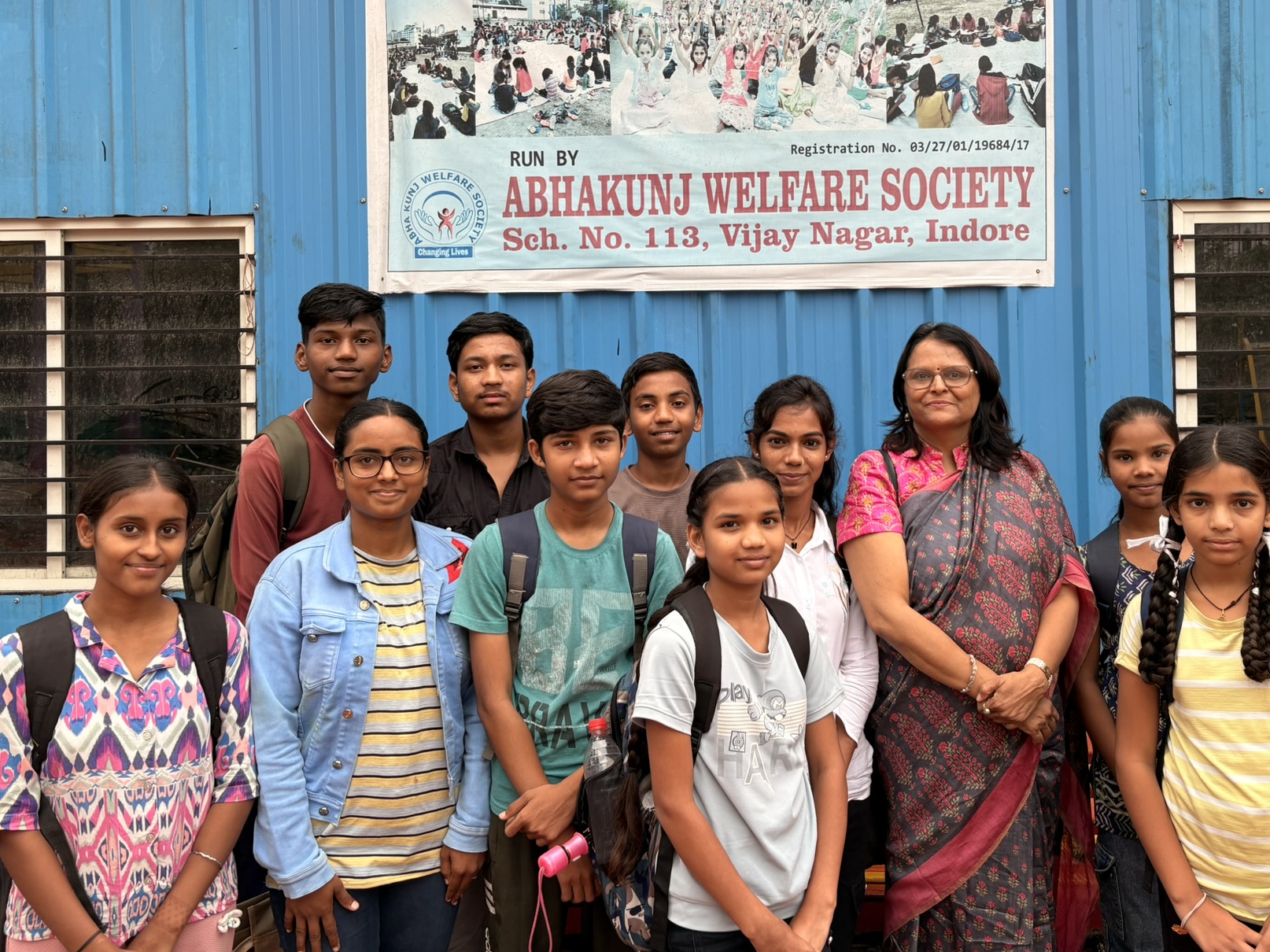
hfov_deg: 55.1
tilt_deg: -0.3
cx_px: 736
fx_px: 1211
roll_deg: +0.8
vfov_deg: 42.6
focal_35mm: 33
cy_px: 357
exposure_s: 1/122
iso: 64
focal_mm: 5.96
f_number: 1.6
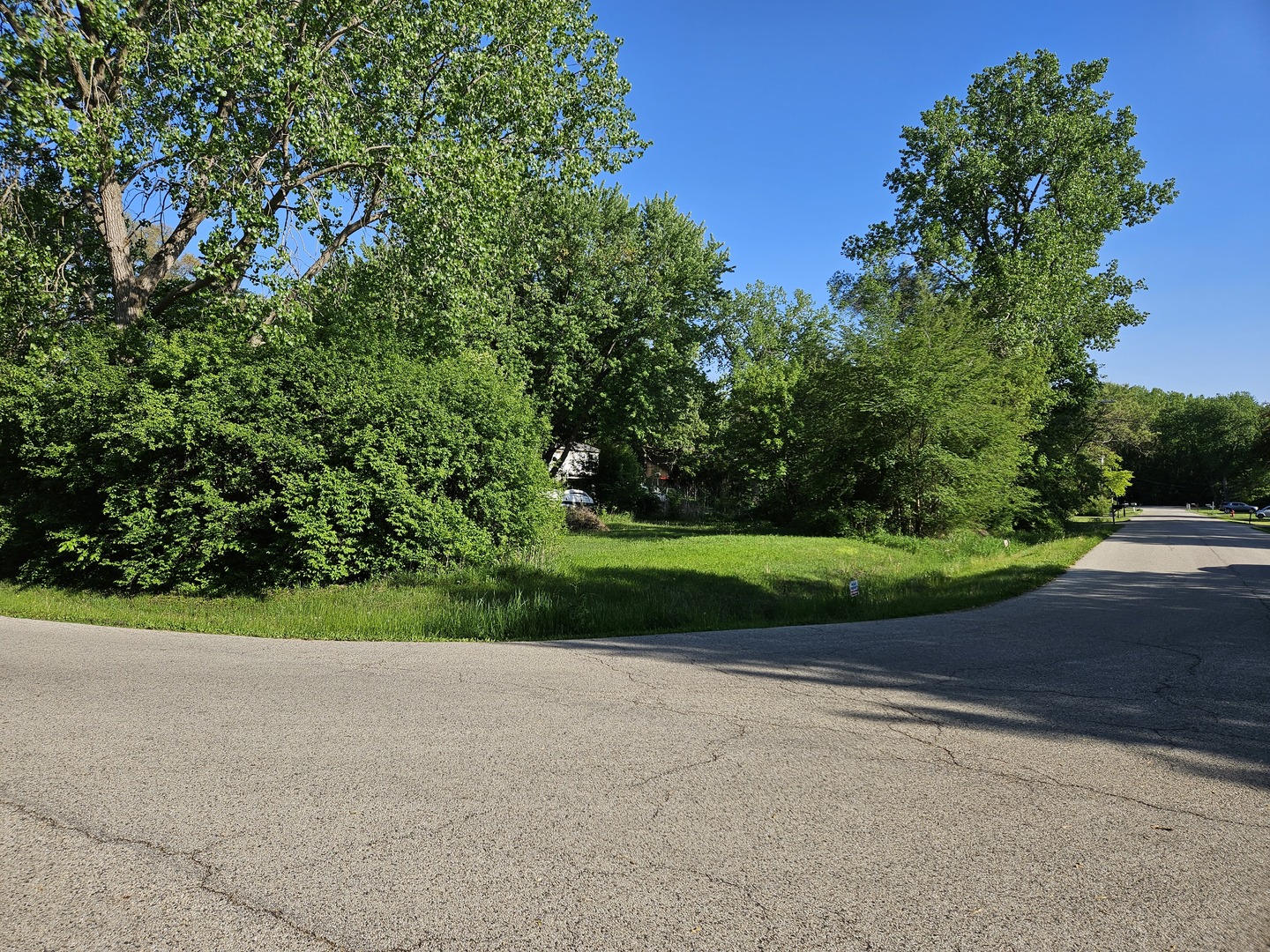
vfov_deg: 58.9
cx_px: 635
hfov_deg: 73.9
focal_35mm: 23
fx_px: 844
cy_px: 476
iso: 25
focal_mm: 5.4
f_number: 1.8
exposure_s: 1/1606
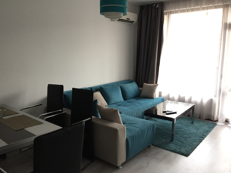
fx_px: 200
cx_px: 114
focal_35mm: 30
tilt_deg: -10.2
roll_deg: -0.1
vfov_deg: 46.8
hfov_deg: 60.0
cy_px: 87
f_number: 2.2
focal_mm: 4.15
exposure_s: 1/33
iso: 160
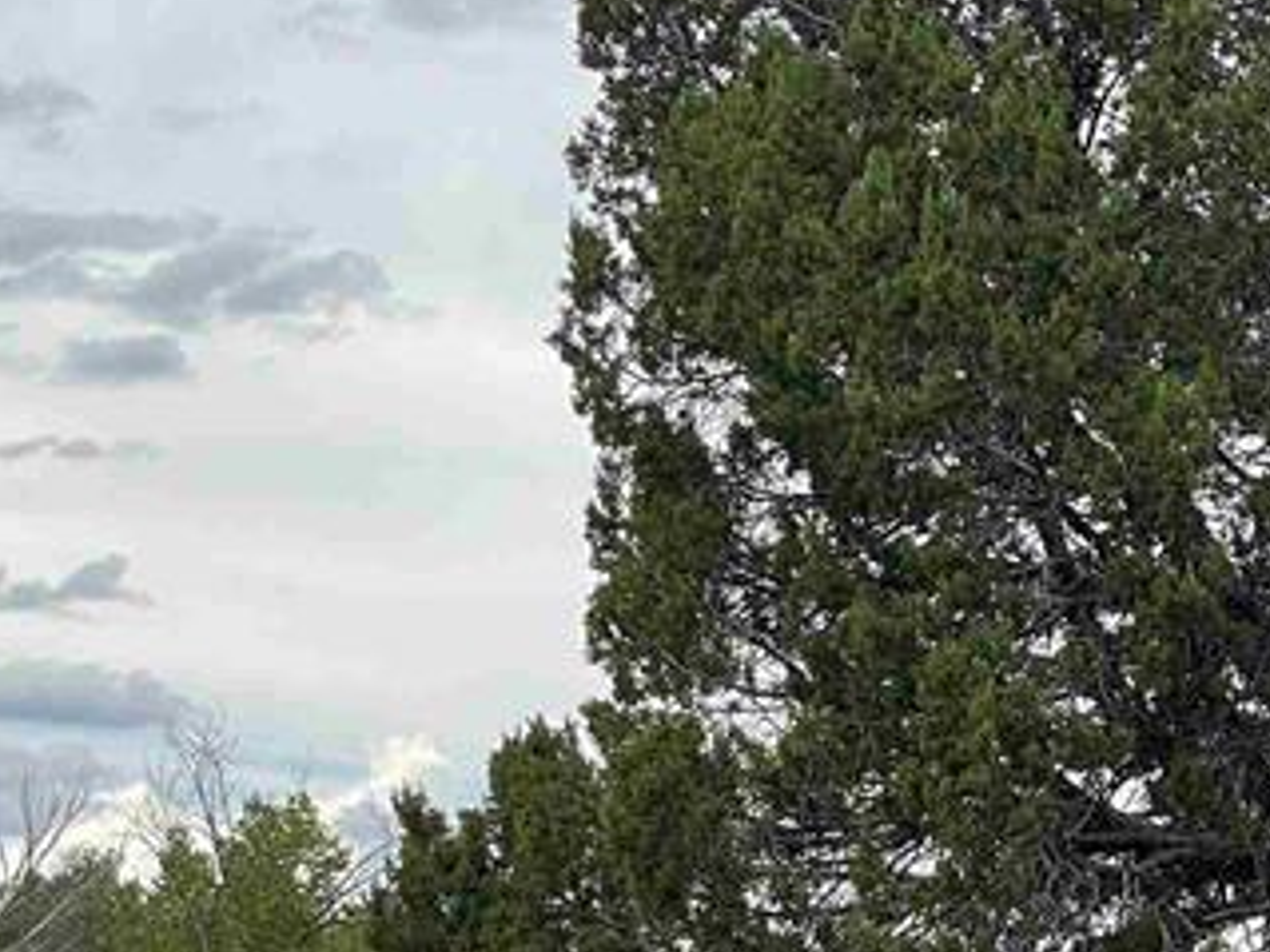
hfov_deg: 11.8
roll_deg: -1.9
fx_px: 6125
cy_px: 1147
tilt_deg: +0.7
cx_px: 1103
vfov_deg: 8.8
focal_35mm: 167
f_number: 2
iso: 25
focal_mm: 6
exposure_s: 1/959
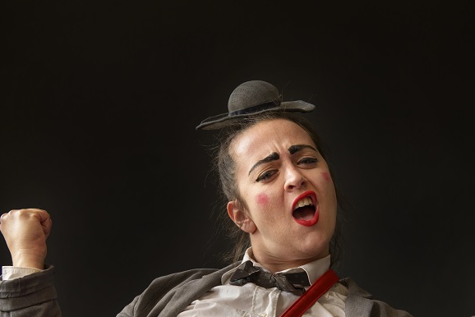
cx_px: 310
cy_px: 272
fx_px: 1096
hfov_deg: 24.4
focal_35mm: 83
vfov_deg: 16.3
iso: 500
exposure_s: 1/125
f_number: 4.5
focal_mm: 48
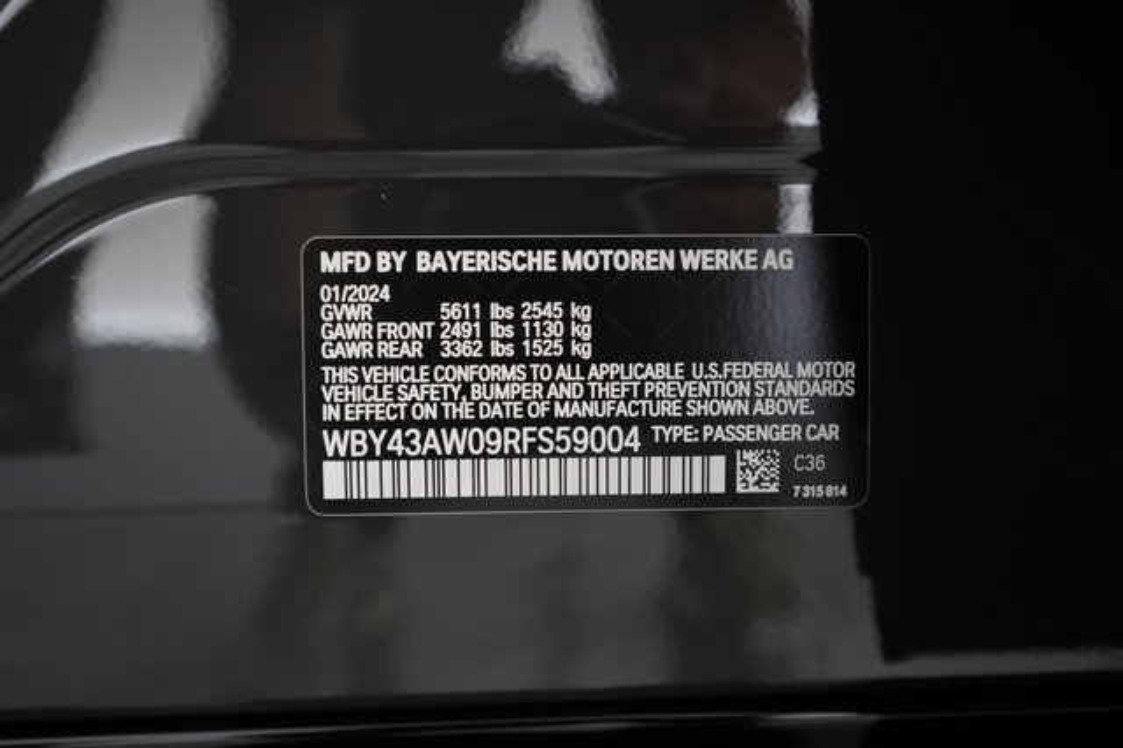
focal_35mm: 27
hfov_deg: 67.4
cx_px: 562
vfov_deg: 47.9
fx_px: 842
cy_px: 374
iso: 2500
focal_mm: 27
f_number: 4.5
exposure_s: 1/30
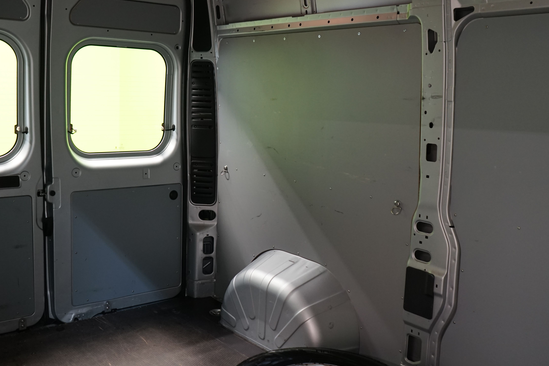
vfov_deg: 34.2
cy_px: 168
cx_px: 249
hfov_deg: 49.5
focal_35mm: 39
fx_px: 595
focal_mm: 28
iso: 1000
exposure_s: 1/30
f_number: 3.5
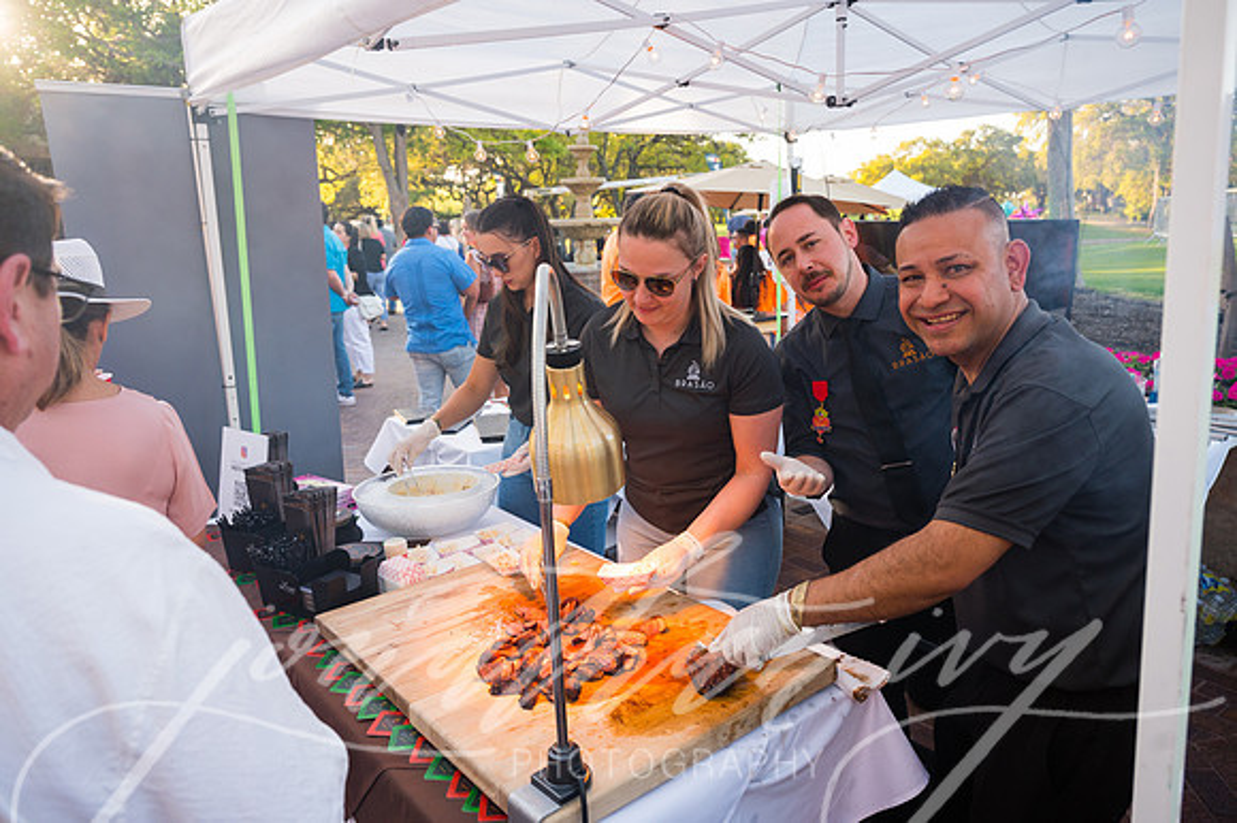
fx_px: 846
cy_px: 401
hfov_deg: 72.4
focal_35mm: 25
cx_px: 635
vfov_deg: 51.9
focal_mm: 24
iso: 800
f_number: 4.5
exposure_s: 1/500
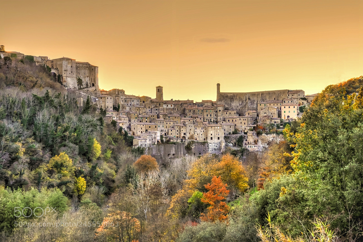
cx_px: 182
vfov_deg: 20.9
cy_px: 121
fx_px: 655
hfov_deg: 31.0
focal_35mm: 65
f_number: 4.5
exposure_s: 1/80
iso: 200
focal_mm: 65
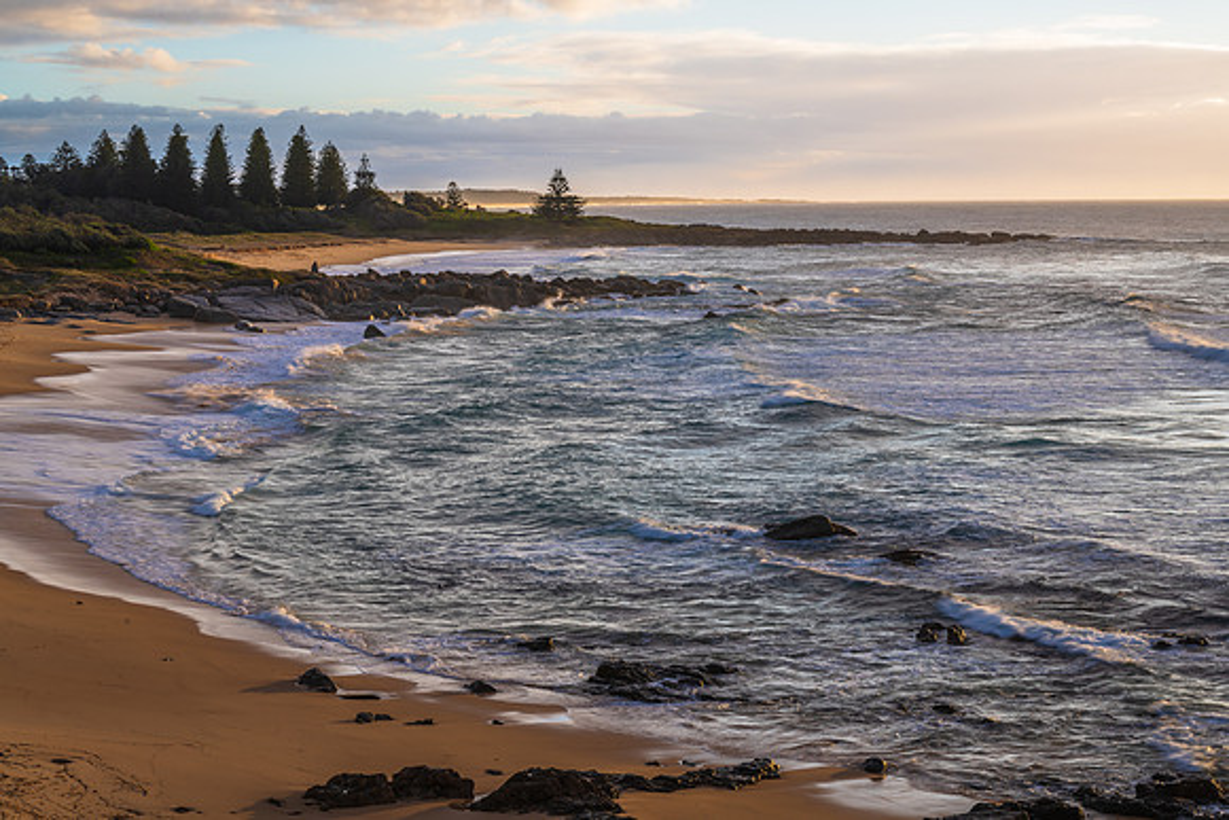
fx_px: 2418
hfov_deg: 28.5
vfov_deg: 19.2
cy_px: 410
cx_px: 614
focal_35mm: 71
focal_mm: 70
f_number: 16
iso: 31
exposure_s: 1/8
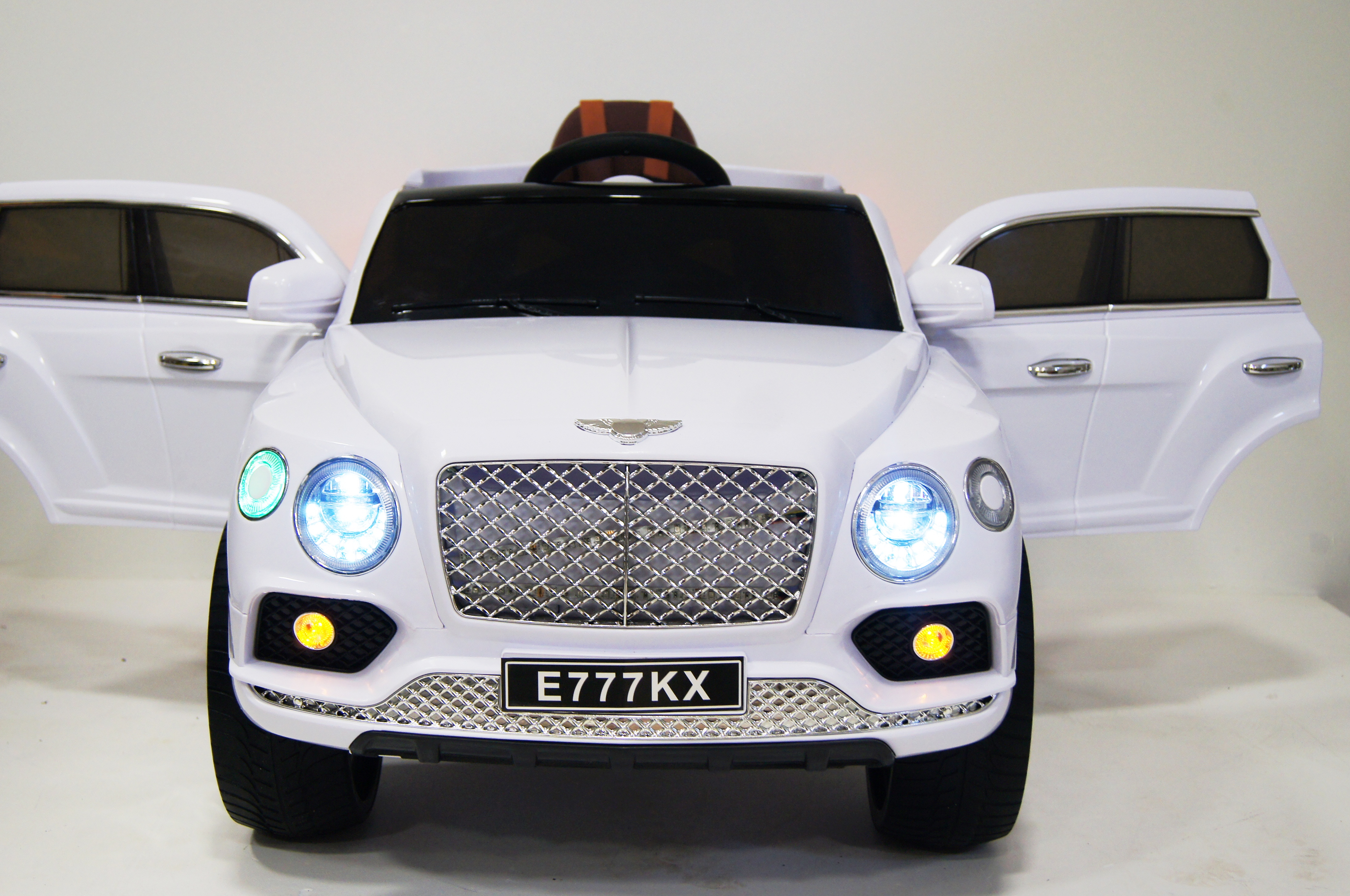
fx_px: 1873
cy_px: 439
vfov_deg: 26.9
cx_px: 643
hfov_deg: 39.6
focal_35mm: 50
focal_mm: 30
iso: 400
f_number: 4.5
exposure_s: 1/50
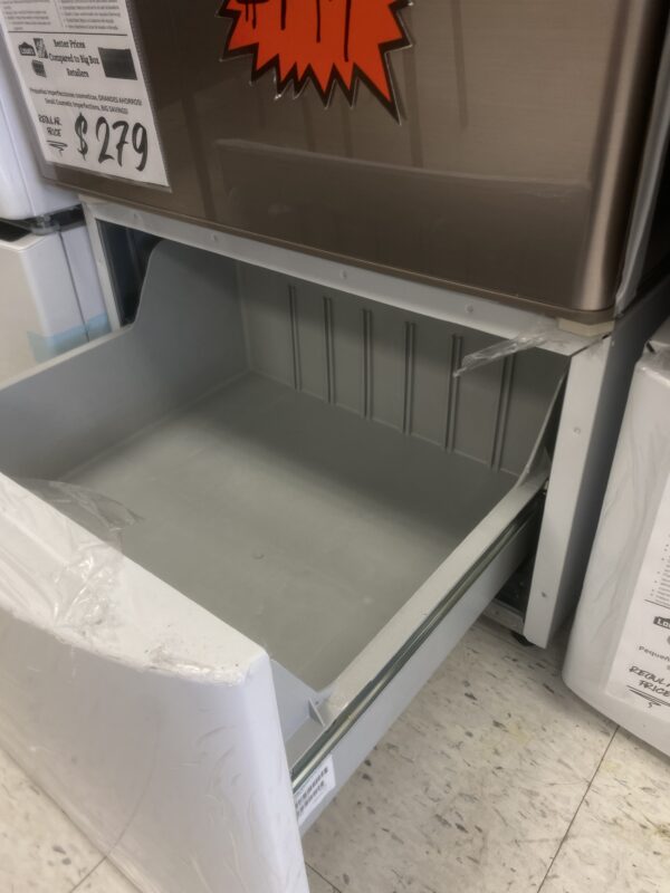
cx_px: 335
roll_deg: +0.2
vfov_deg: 67.3
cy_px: 446
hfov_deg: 53.1
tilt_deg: -33.4
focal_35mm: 26
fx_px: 671
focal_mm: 4.25
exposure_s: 1/64
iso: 64
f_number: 1.8
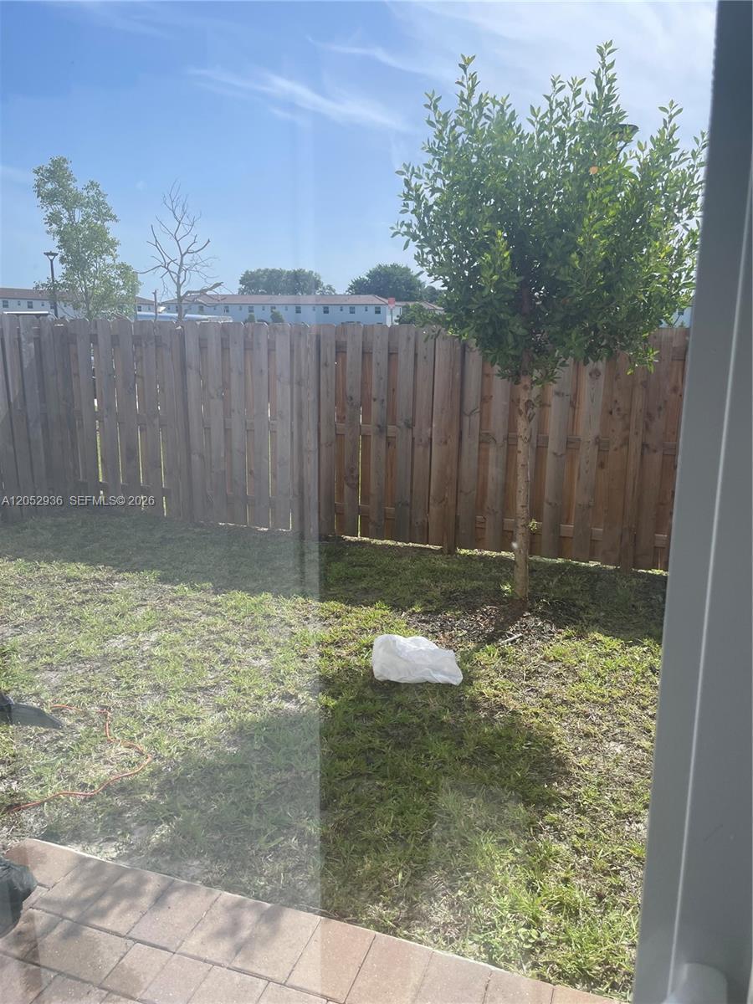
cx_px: 376
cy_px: 502
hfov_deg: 53.1
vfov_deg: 67.3
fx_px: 754
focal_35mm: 26
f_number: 1.6
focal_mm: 4.2
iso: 32
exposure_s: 1/1595
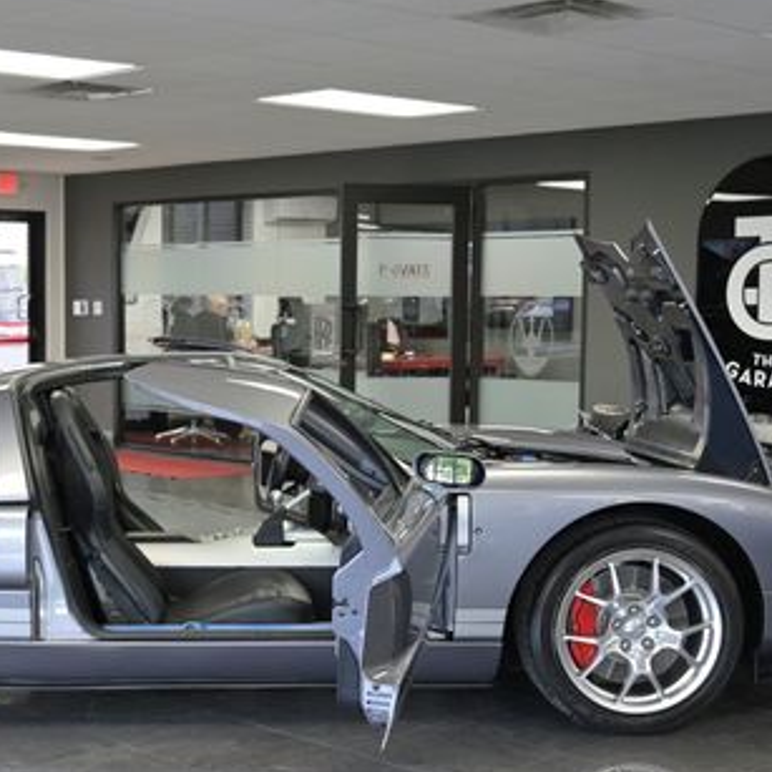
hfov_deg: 27.4
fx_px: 1564
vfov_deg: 27.7
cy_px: 455
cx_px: 211
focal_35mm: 62
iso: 1250
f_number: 4.5
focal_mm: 35
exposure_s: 1/250
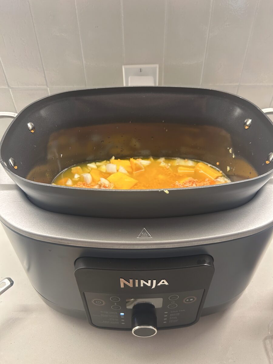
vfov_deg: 67.3
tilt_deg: -40.1
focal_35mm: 26
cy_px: 182
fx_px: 273
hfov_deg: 53.1
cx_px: 136
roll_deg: -0.2
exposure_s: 1/60
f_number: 1.5
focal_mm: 5.7
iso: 200
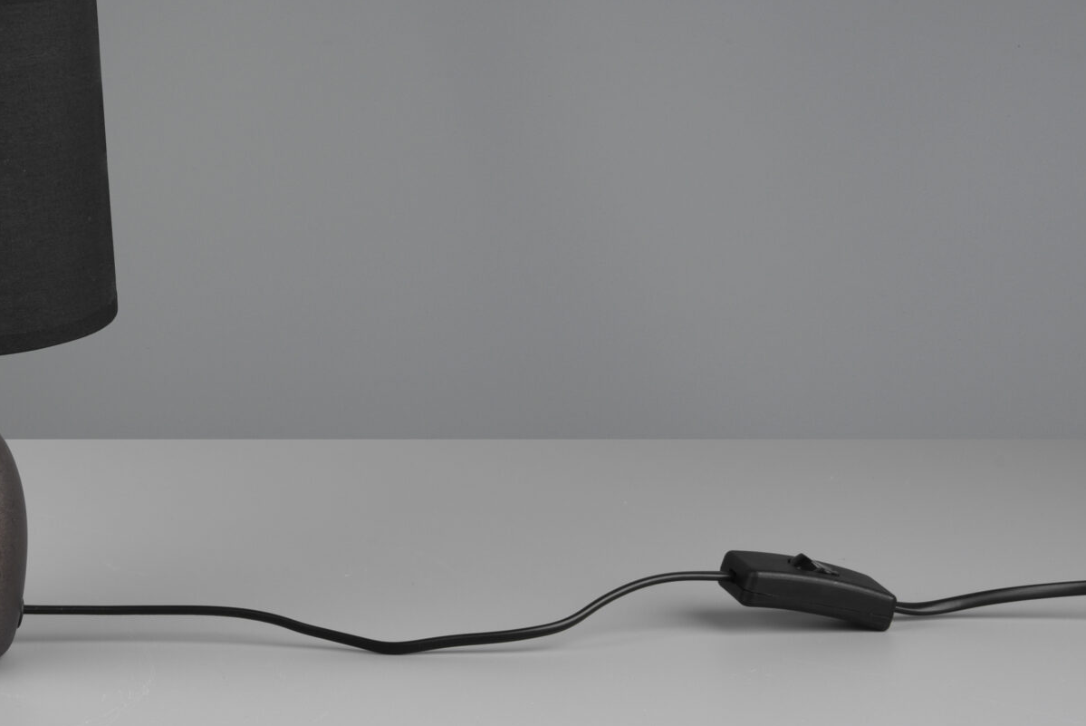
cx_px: -68
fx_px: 3350
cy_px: 243
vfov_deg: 12.3
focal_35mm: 111
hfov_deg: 17.8
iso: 100
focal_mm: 52
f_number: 13
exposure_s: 1/8
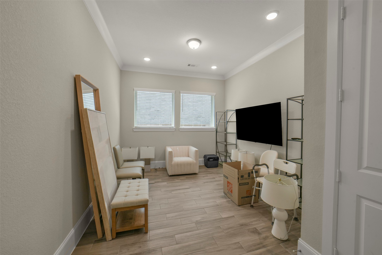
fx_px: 149
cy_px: 128
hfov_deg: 104.2
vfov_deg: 81.2
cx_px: 191
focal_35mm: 14
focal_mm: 14
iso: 500
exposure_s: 1/30
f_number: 11
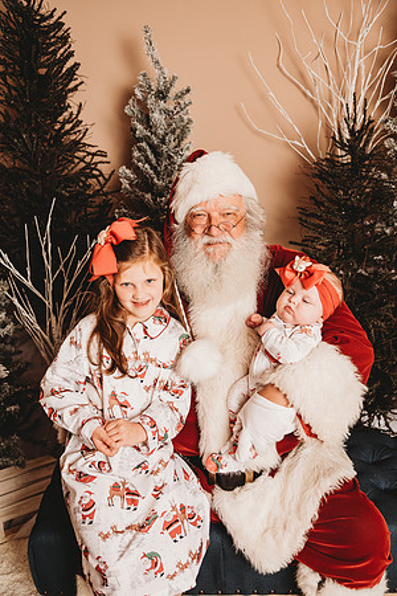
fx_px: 562
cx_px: 198
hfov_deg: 38.9
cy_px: 298
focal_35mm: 34
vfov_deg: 55.8
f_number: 4
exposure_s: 1/160
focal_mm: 34
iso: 100
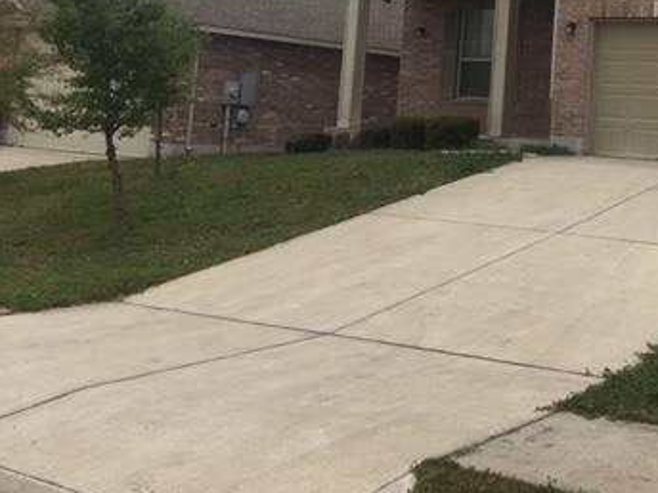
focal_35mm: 54
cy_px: 40
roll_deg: -4.2
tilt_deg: +5.5
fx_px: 1026
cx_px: 610
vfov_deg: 26.1
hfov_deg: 33.4
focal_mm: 4.15
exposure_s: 1/1183
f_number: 2.2
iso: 25
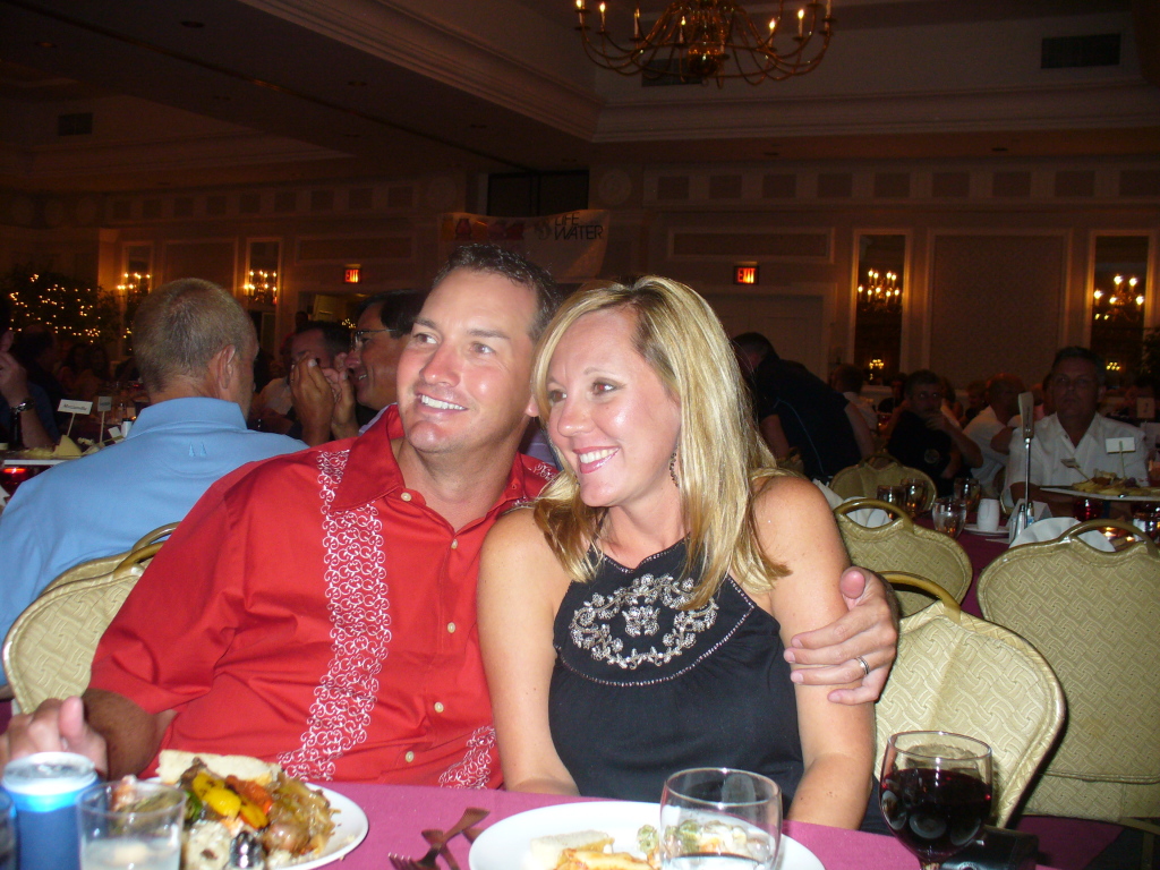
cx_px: 580
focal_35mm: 37
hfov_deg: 50.1
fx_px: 1240
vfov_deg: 38.7
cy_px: 435
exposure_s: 1/30
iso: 125
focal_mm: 6.1
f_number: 2.8
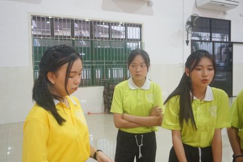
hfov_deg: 59.5
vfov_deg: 41.7
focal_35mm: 32
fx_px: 213
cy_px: 81
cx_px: 122
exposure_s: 1/160
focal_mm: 21
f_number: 4
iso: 1250
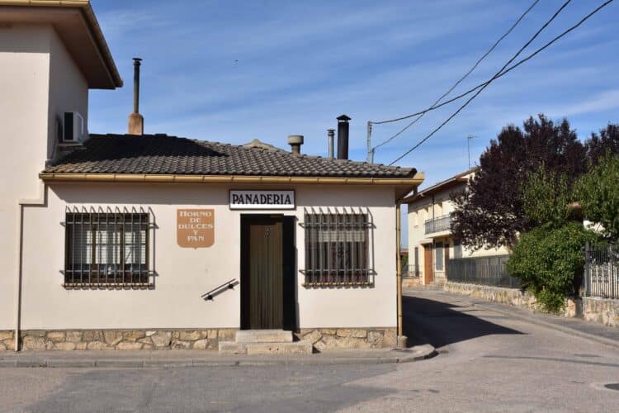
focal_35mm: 46
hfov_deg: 42.3
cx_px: 310
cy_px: 206
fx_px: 799
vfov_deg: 28.9
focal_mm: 31
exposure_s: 1/320
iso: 100
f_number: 8
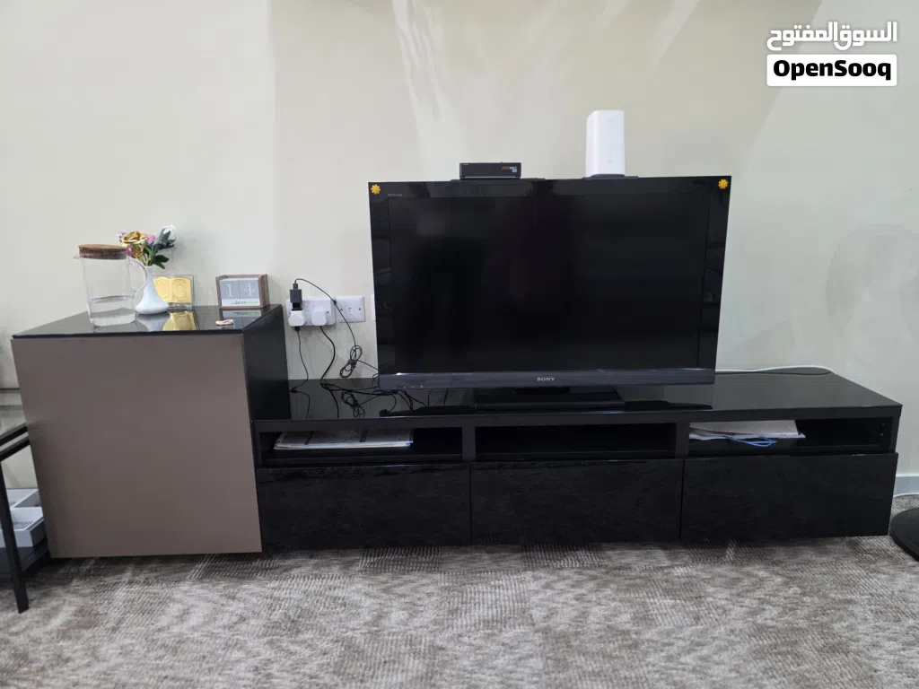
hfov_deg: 73.9
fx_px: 611
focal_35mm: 23
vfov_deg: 58.9
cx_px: 460
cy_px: 344
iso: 640
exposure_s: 1/100
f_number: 1.7
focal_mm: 6.3
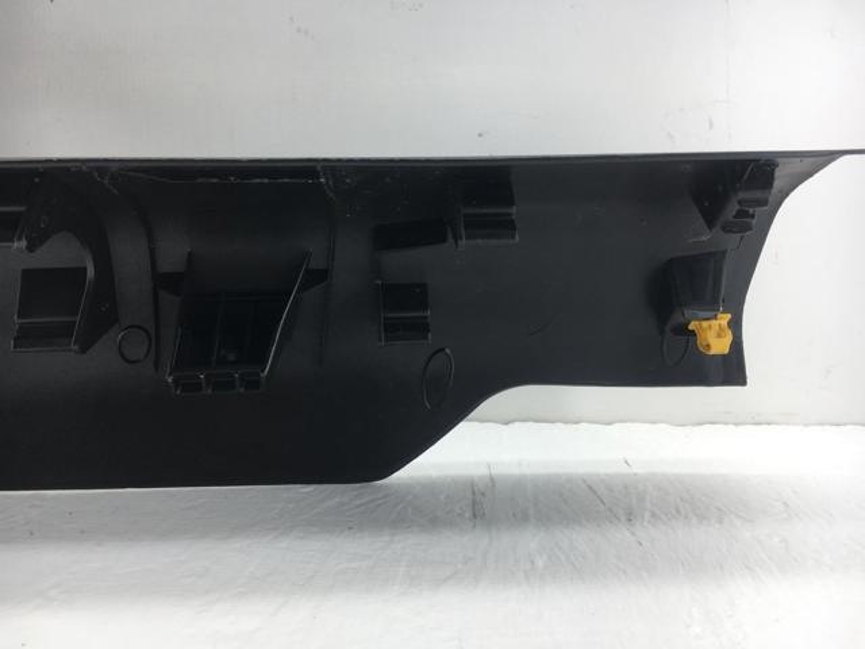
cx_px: 432
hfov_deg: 61.7
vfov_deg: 48.2
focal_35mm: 29
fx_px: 725
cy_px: 324
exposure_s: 1/100
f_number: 2.2
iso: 25
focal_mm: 4.15
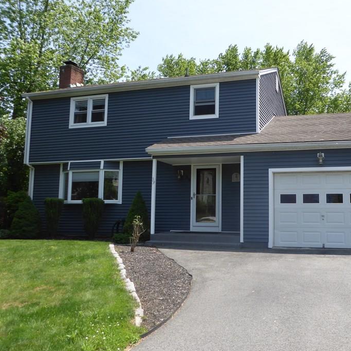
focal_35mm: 32
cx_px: 239
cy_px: 171
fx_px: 367
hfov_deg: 50.0
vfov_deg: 51.1
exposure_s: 1/640
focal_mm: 4.3
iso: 100
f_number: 3.3
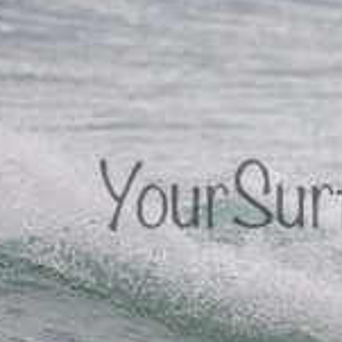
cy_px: 176
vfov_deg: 0.7
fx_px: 29275
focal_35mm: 2619
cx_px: 333
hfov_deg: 0.7
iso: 3200
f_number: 11
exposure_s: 1/800
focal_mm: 800
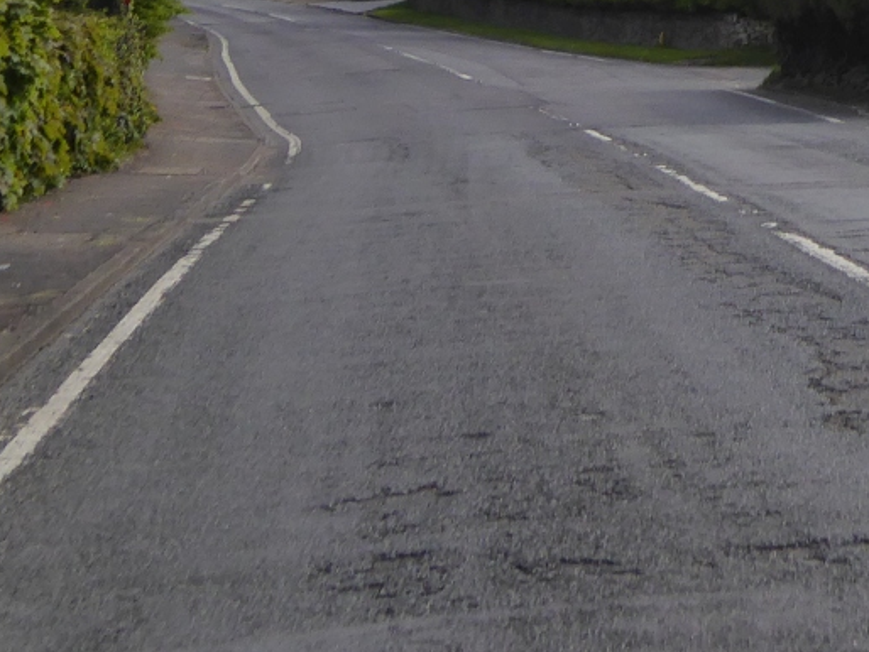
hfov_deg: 17.3
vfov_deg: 12.5
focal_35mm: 112
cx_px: 776
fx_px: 2813
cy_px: -360
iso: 160
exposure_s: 1/1300
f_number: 3.7
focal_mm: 6.3
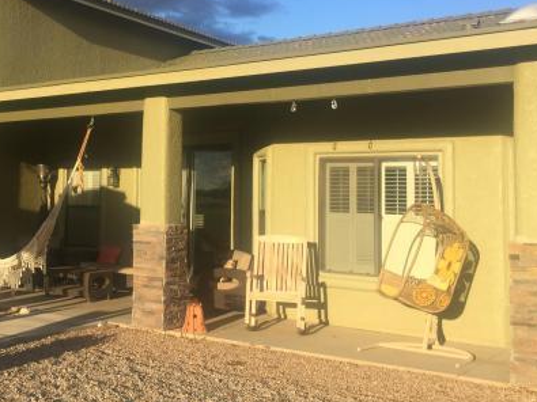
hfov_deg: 39.4
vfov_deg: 30.7
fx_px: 729
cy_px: 153
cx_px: 140
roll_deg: -3.0
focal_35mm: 47
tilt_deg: +5.0
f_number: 2.2
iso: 32
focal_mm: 4.15
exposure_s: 1/775
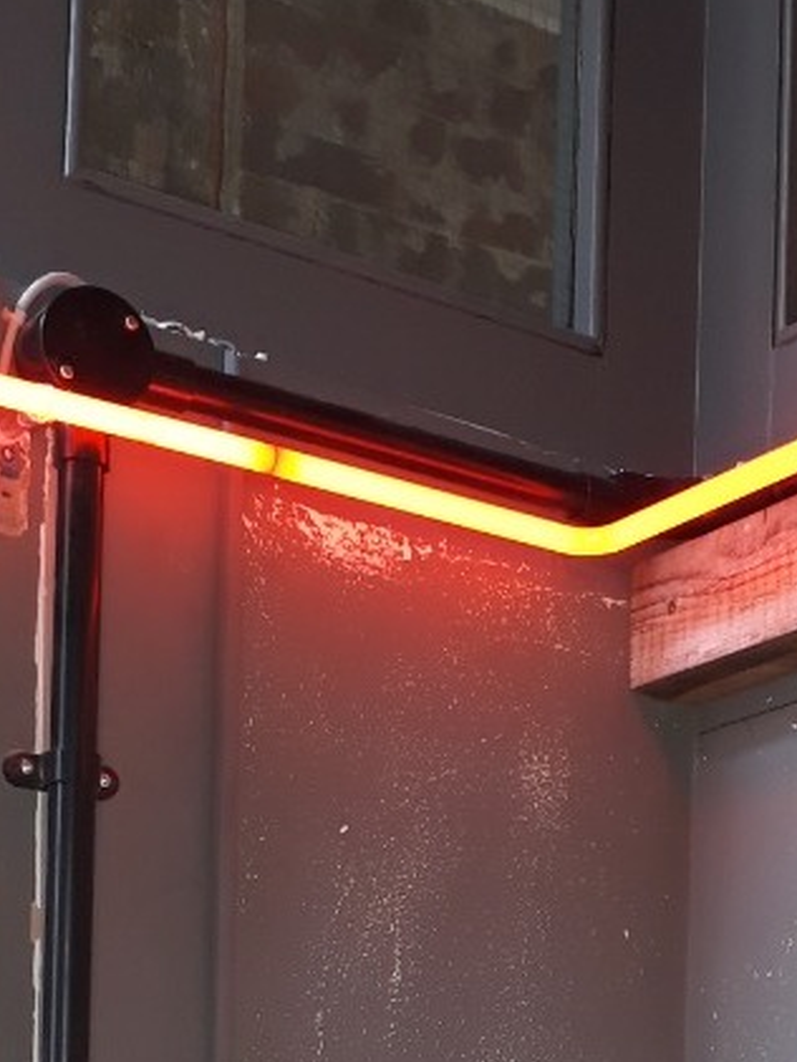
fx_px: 2363
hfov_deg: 19.1
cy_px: 1259
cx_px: 567
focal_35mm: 77
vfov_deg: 23.3
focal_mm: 3.6
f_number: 1.9
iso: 50
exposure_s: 1/33
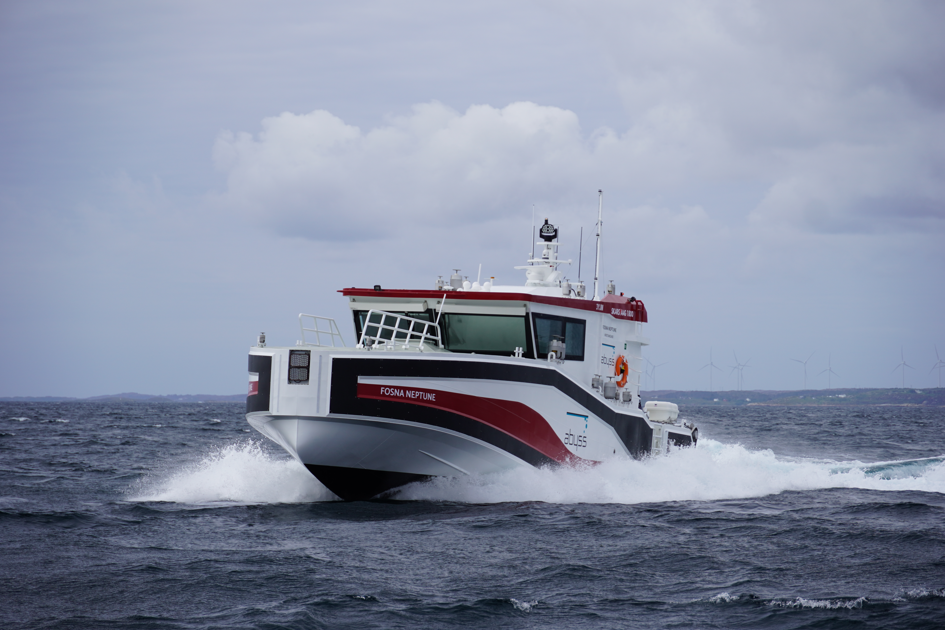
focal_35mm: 150
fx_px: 3937
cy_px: 315
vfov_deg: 9.1
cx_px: 472
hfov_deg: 13.7
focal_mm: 100
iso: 100
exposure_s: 1/800
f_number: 5.6
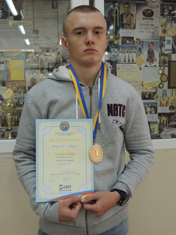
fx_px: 271
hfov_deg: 36.0
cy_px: 118
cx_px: 88
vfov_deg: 46.8
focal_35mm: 40
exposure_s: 1/15
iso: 400
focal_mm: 7.1
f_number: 3.3
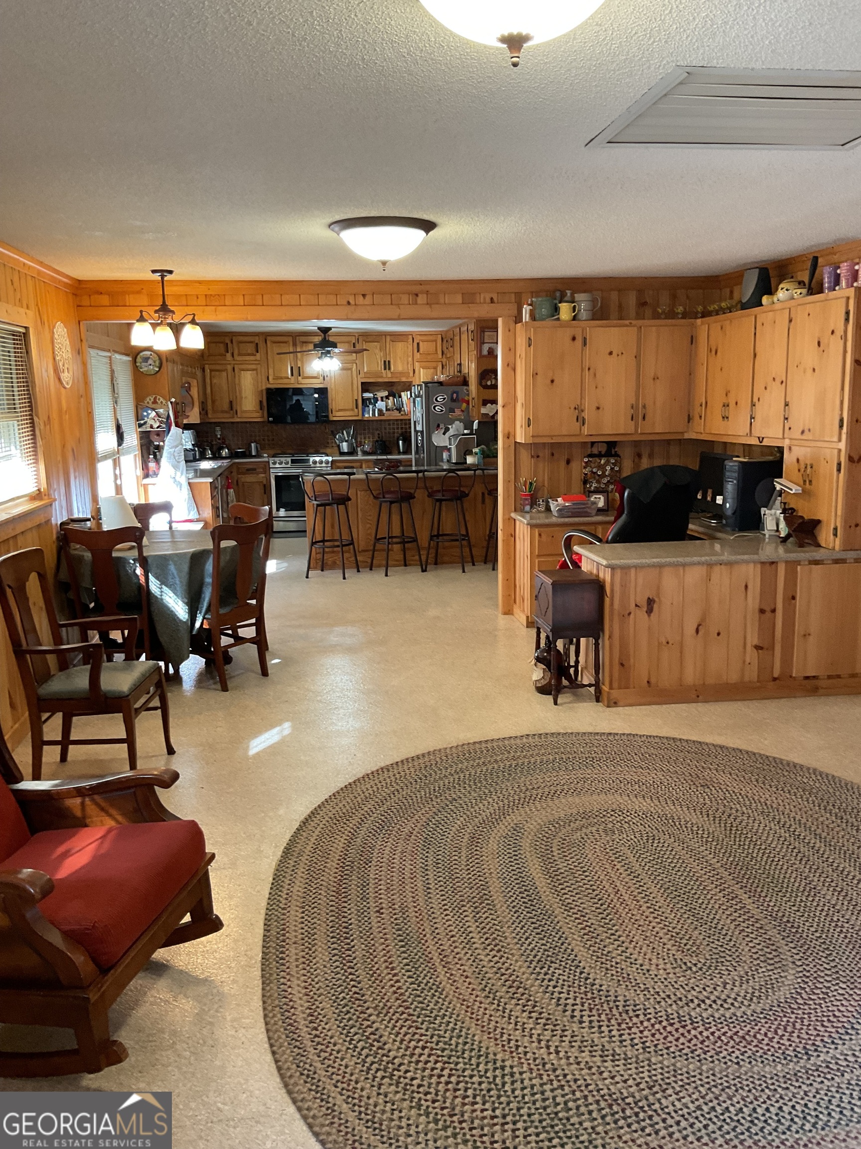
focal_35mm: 29
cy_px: 574
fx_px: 962
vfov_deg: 61.7
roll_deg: +0.6
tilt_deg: -10.6
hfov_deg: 48.2
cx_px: 430
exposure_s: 1/60
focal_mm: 3
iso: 125
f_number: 1.8
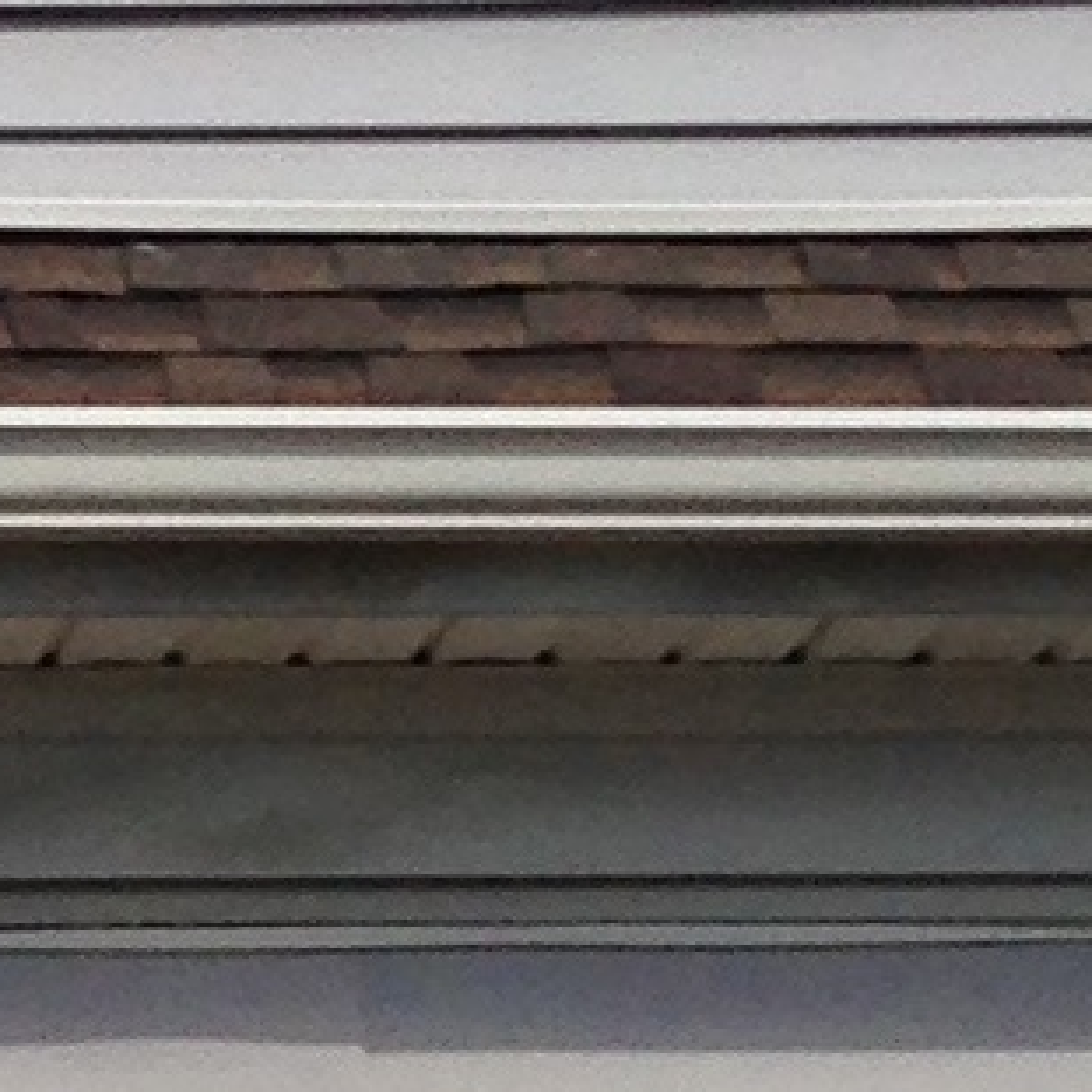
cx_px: -839
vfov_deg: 5.7
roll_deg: +0.7
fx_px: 10921
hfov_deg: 5.6
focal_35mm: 306
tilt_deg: +11.6
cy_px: 878
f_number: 2.4
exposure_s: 1/2358
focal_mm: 4.12
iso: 50
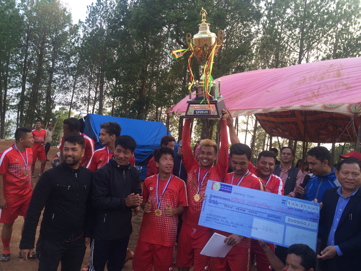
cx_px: 180
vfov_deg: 48.2
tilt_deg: -4.7
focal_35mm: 29
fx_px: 302
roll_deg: -5.0
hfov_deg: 61.7
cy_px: 136
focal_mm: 4.15
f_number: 2.2
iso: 32
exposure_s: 1/190
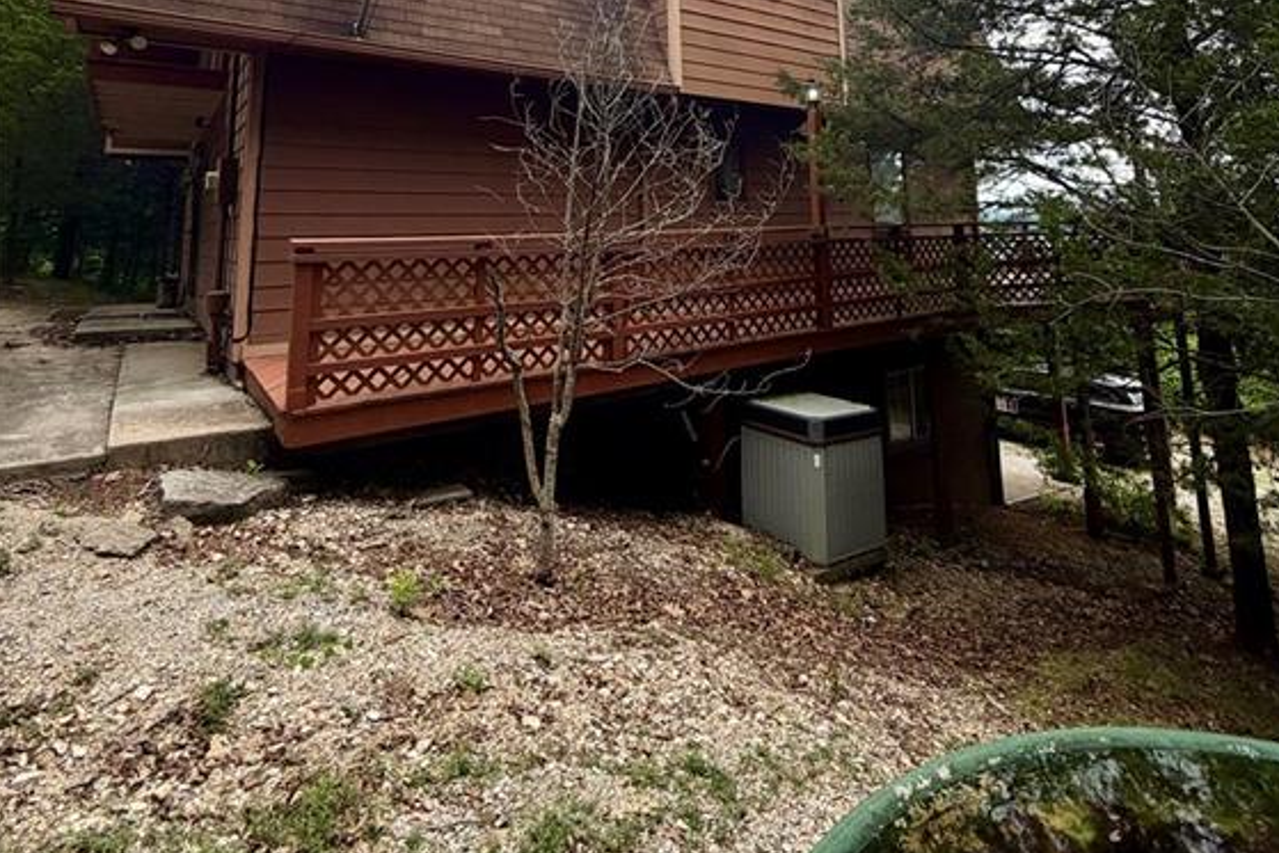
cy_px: 130
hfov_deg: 84.0
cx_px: 650
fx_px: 711
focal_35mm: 20
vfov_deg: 55.9
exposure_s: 1/770
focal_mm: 2.22
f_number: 2.2
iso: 25
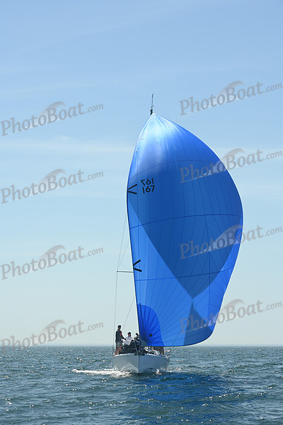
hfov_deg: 15.2
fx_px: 1061
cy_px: 212
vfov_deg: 22.6
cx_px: 142
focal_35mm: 90
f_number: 10
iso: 320
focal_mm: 90
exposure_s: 1/1000
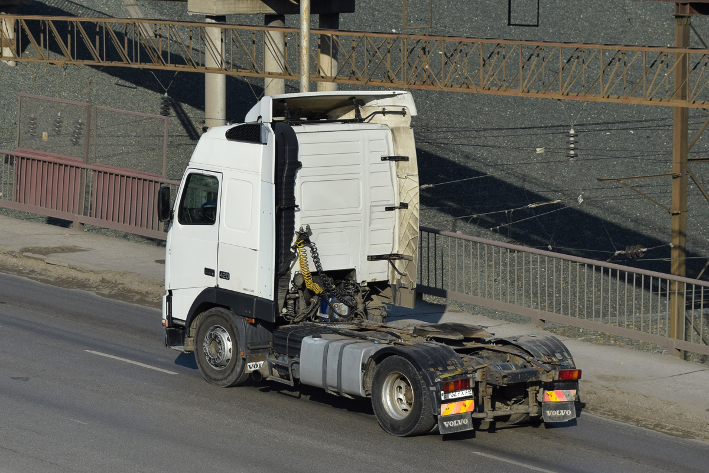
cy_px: 236
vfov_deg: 16.6
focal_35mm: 82
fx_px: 1625
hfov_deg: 24.6
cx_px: 354
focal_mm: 55
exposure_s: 1/1000
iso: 200
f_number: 7.1
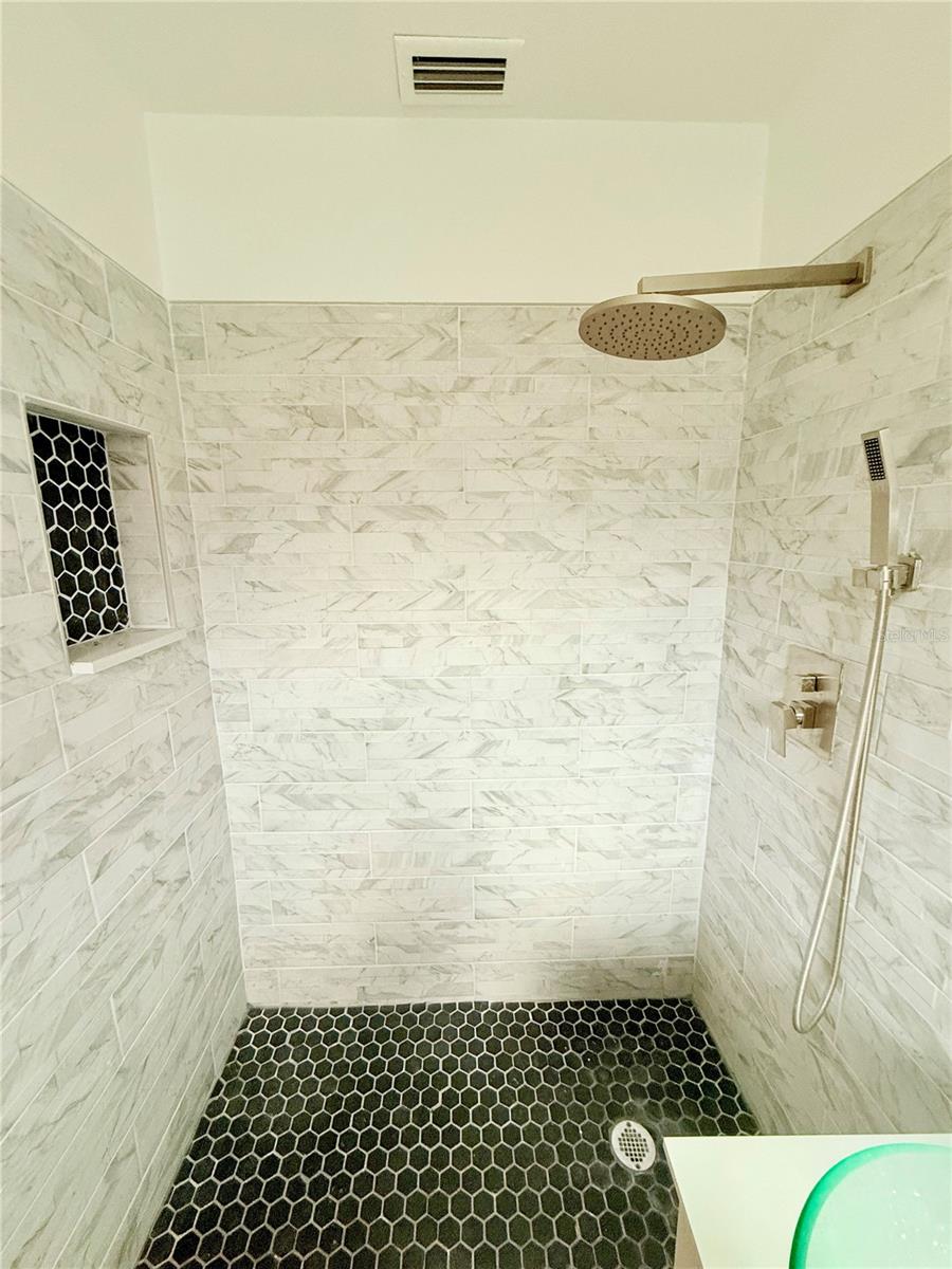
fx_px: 513
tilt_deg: -10.9
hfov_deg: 85.7
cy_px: 634
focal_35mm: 14
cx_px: 476
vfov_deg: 102.1
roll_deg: -0.5
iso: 250
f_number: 2.2
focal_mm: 2.22
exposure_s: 1/120
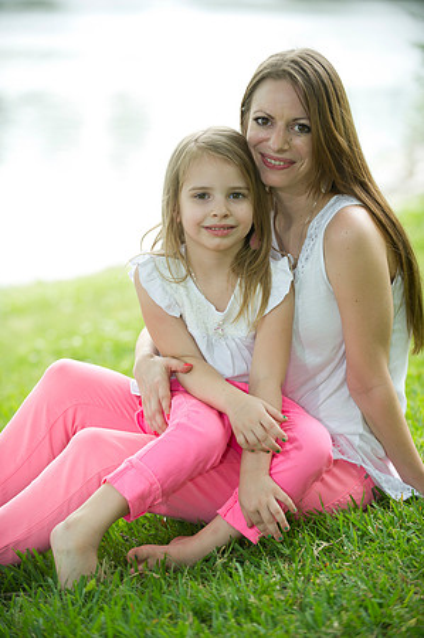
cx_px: 212
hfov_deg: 12.4
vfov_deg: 18.6
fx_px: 1948
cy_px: 319
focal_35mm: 110
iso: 200
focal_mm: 110
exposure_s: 1/200
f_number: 2.8
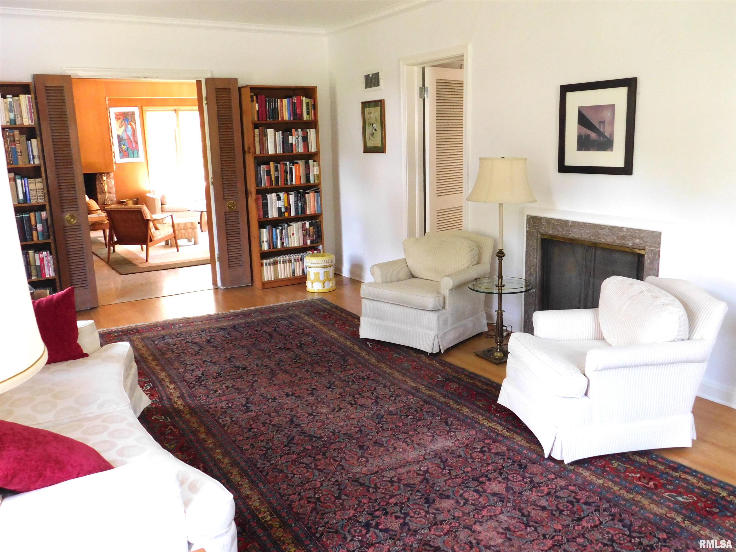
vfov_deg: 46.8
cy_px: 276
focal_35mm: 30
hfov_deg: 60.0
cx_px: 368
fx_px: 638
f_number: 3.2
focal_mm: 5.3
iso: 280
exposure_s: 1/30
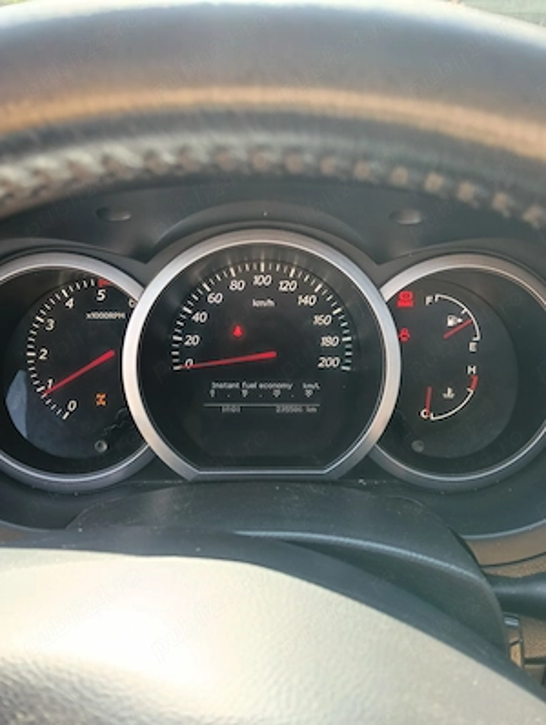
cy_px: 362
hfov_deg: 51.5
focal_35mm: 27
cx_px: 273
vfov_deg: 65.2
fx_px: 566
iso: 80
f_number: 1.8
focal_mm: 3.98
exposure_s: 1/50
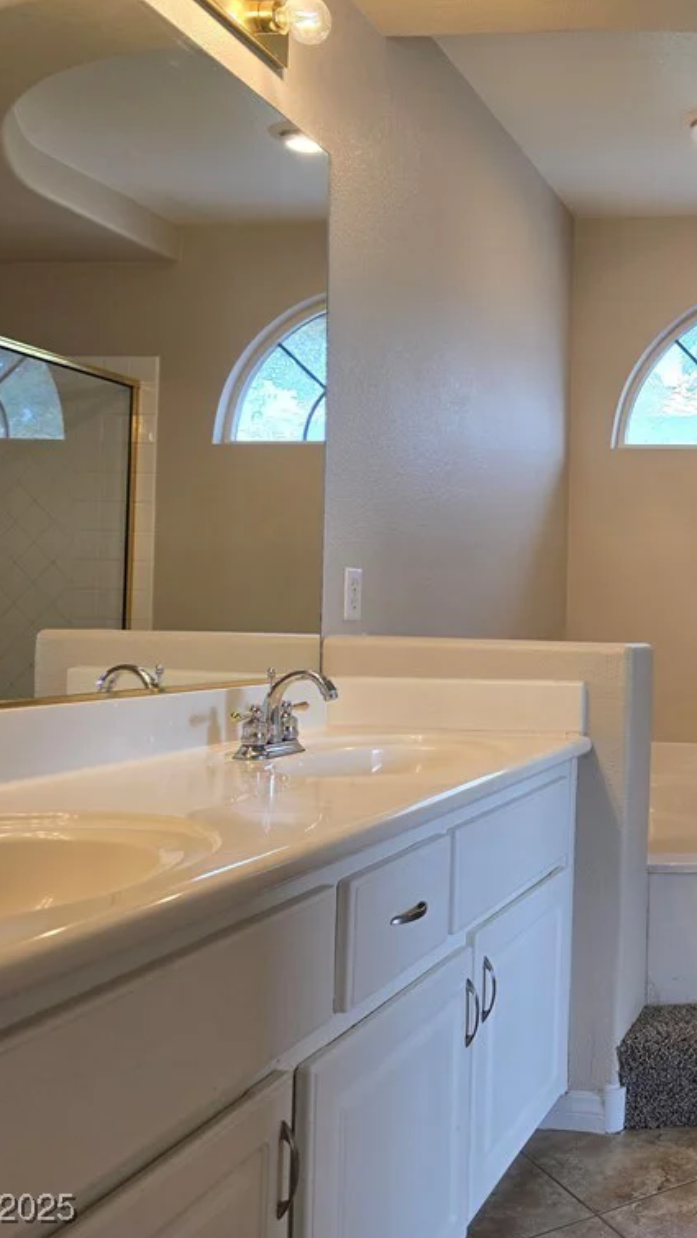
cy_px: 615
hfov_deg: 31.2
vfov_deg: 58.0
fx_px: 1116
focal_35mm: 34
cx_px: 749
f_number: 1.7
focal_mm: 6.3
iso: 80
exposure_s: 1/120
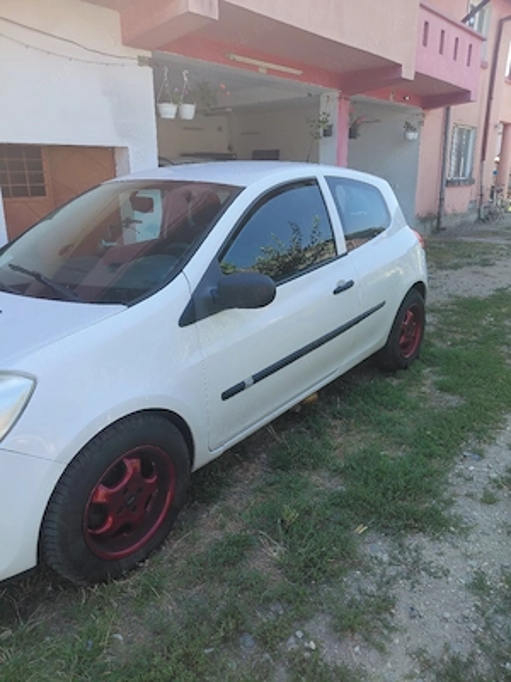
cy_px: 341
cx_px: 256
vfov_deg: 69.4
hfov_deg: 54.9
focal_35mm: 25
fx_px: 492
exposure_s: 1/476
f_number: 1.8
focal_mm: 4.69
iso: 50
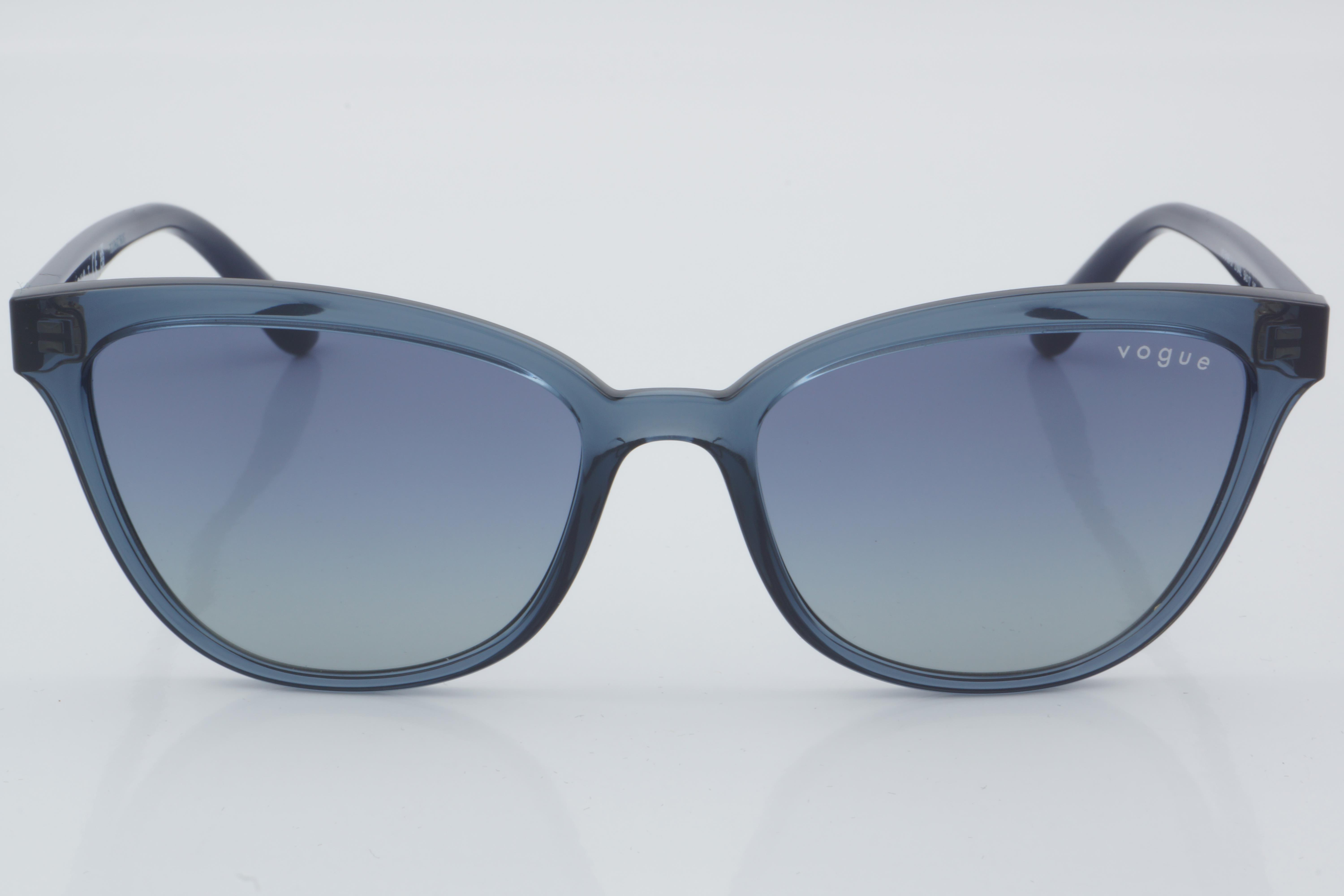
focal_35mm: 82
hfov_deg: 24.6
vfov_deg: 16.6
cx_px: 672
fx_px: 3080
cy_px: 448
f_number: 32
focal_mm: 55
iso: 100
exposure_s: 1/4
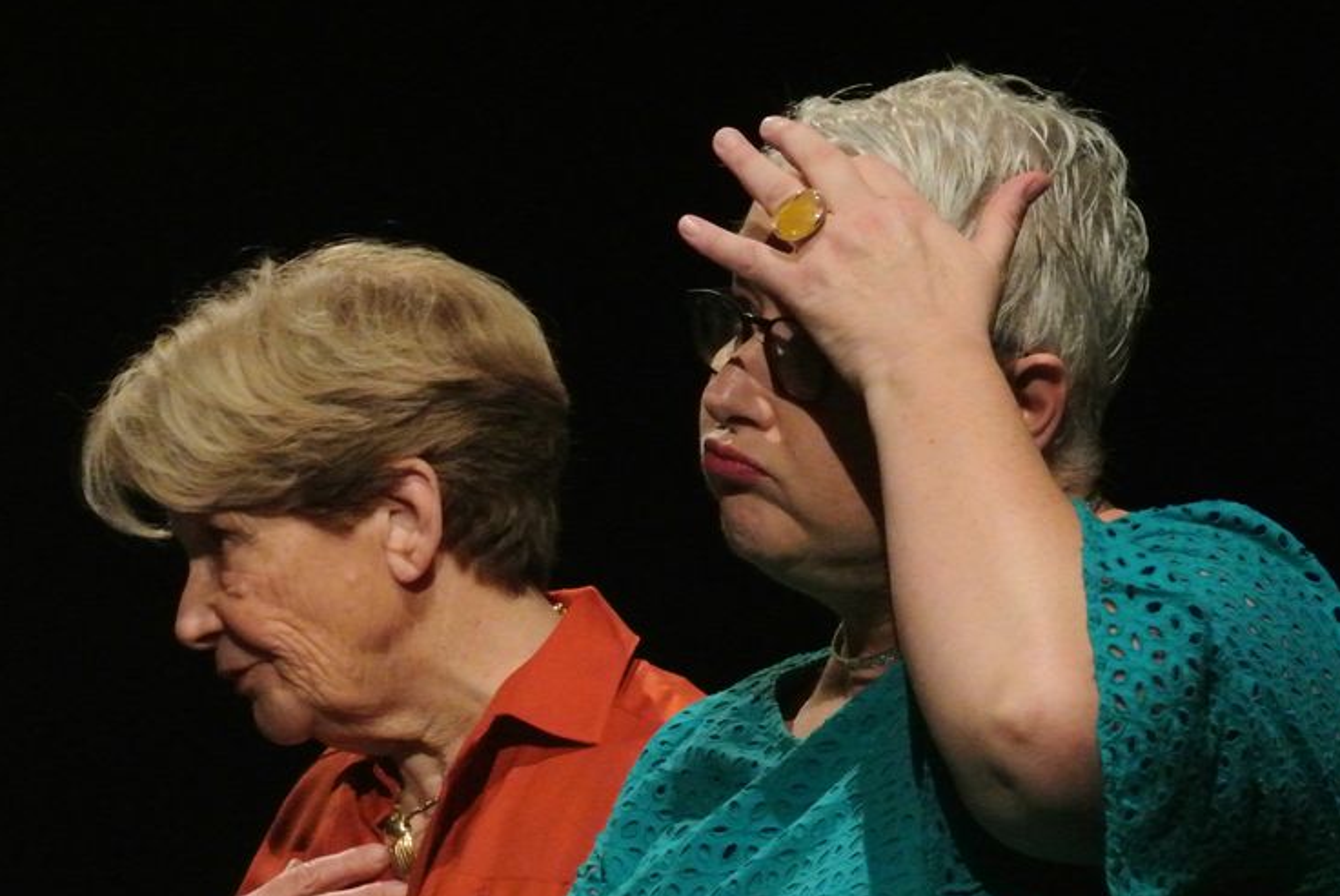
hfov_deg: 6.4
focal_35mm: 323
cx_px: 694
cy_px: 438
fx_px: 12032
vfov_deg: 4.3
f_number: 10
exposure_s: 1/50
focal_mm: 110
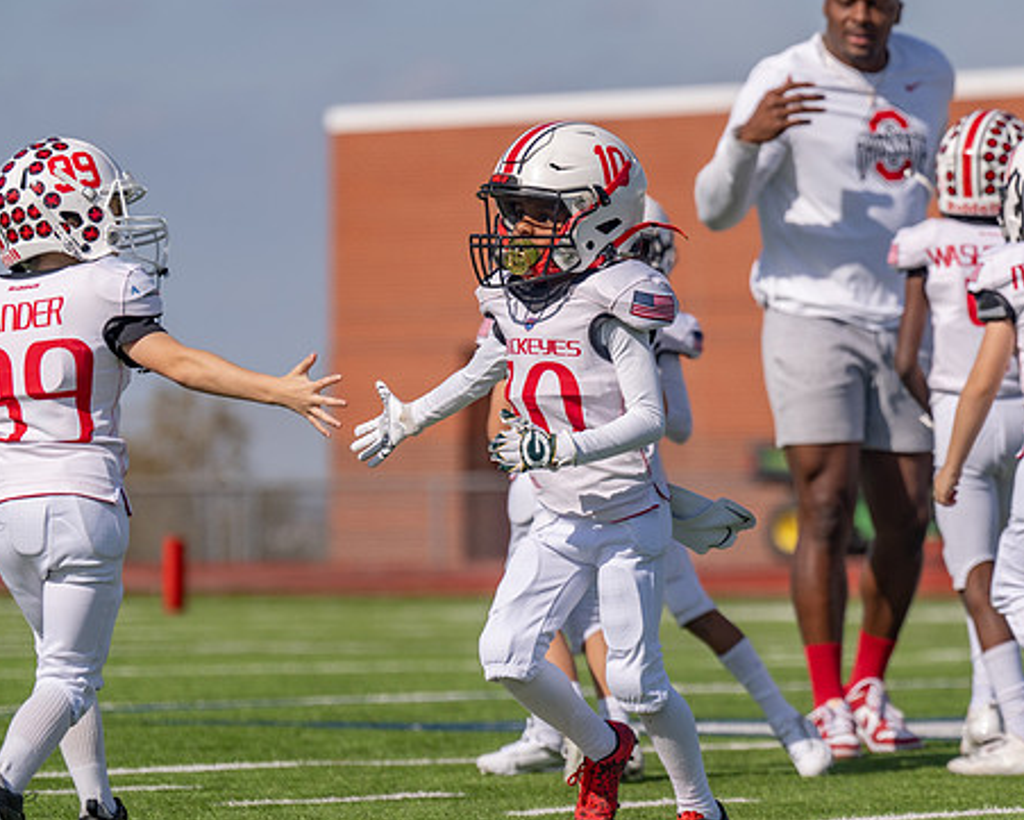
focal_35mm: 314
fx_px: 9518
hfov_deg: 6.2
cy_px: 367
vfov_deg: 4.9
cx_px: 832
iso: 100
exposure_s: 1/2500
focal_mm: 197
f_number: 4
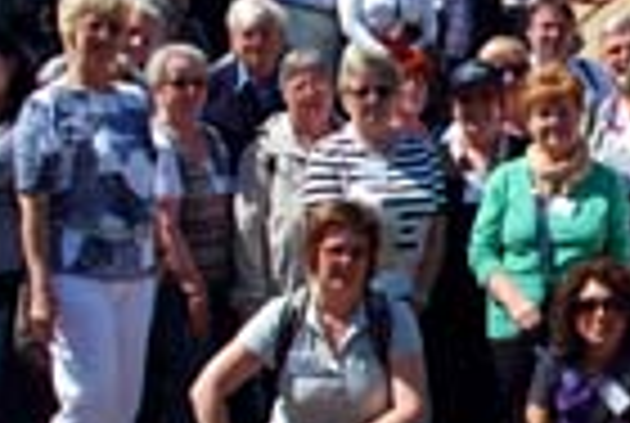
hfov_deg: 24.7
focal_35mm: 77
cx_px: 675
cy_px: 220
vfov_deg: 17.8
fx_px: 1350
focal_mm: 18
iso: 100
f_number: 8
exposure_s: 1/250
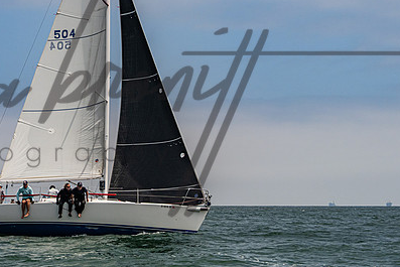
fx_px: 1323
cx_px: 122
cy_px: 94
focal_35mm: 119
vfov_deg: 11.5
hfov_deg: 17.1
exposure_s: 1/4000
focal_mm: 70
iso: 500
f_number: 8
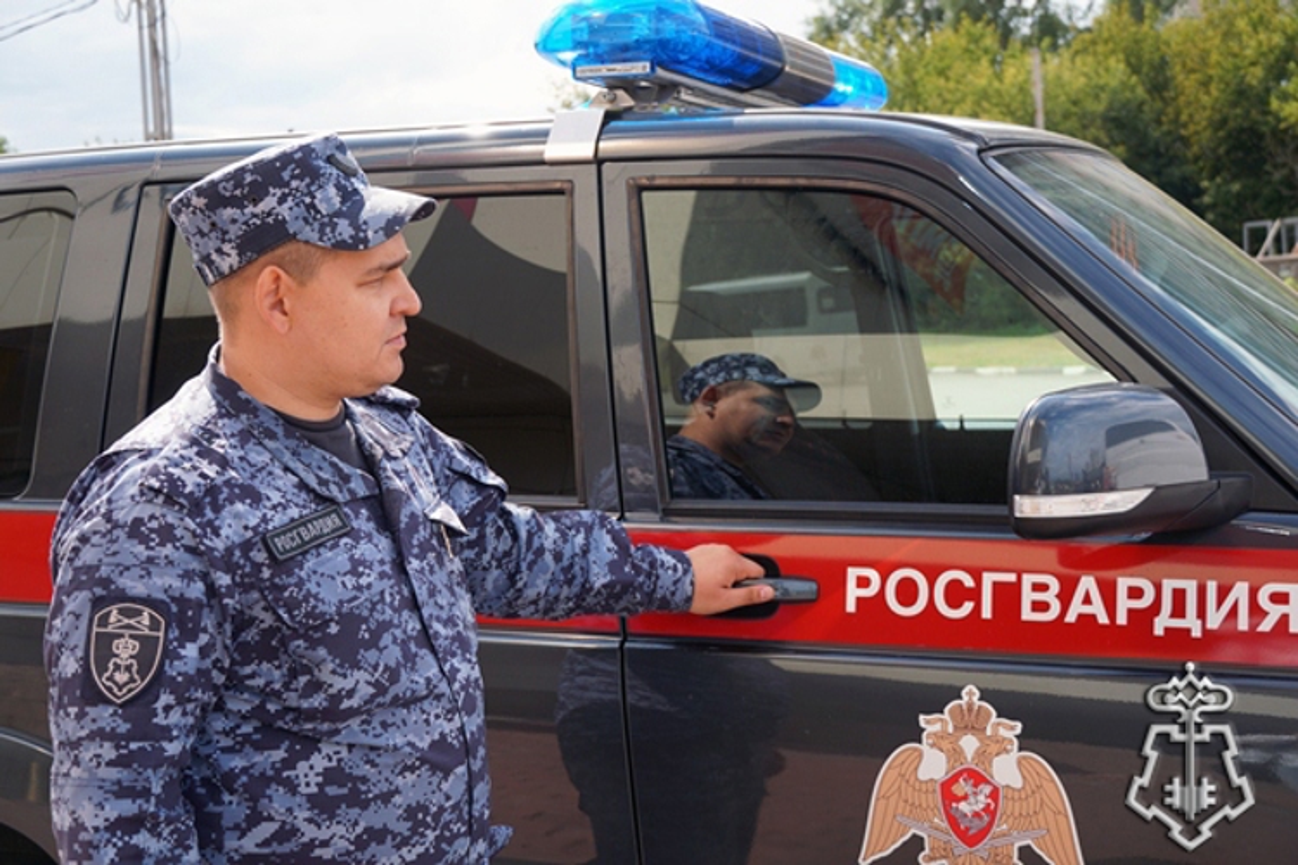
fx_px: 1785
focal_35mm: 50
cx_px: 649
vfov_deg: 27.3
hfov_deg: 40.0
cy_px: 432
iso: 100
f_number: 5
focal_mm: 33
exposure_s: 1/320
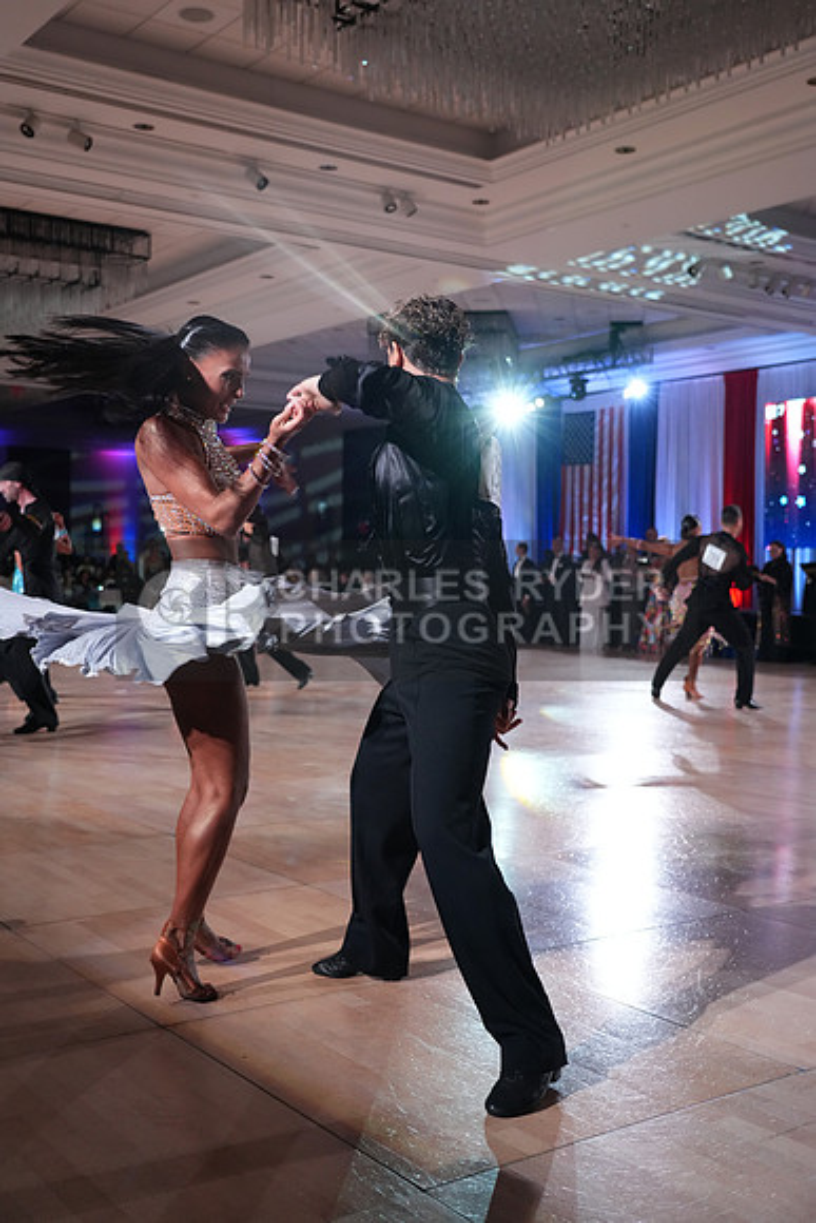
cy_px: 612
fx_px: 1257
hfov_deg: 36.0
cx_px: 408
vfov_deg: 51.9
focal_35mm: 37
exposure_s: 1/500
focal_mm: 37
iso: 3200
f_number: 4
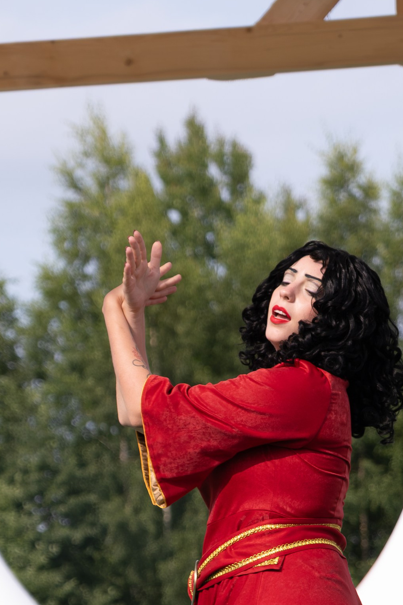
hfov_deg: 6.2
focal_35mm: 222
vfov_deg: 9.2
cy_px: 532
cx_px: 312
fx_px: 3728
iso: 200
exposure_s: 1/1600
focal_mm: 55
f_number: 3.6
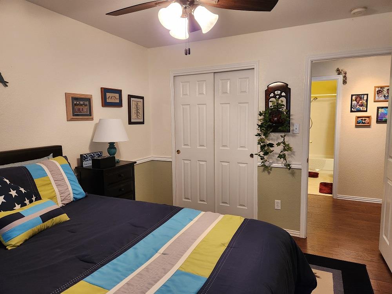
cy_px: 147
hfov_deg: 73.9
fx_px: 260
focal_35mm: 23
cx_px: 196
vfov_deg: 58.9
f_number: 1.8
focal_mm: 5.4
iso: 320
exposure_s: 1/120
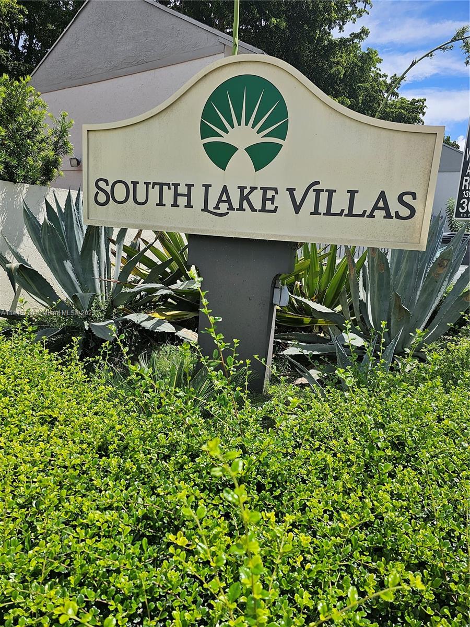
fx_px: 416
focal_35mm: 23
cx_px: 235
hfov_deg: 58.9
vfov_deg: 73.9
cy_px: 314
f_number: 1.7
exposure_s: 1/1343
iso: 16
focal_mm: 6.3
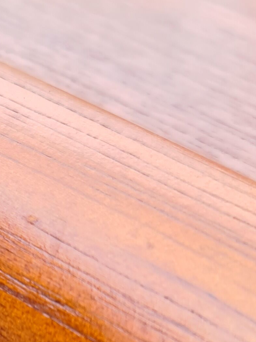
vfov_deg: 20.1
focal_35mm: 95
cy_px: 325
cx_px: -115
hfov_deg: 14.6
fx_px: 937
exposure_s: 1/100
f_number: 1.8
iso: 50
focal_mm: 7
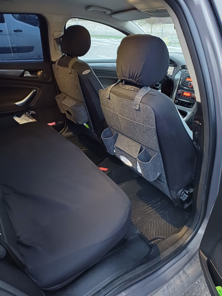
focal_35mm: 25
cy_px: 148
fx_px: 214
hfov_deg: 54.9
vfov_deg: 69.4
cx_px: 111
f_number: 1.8
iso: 1600
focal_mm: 4.65
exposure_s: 1/14
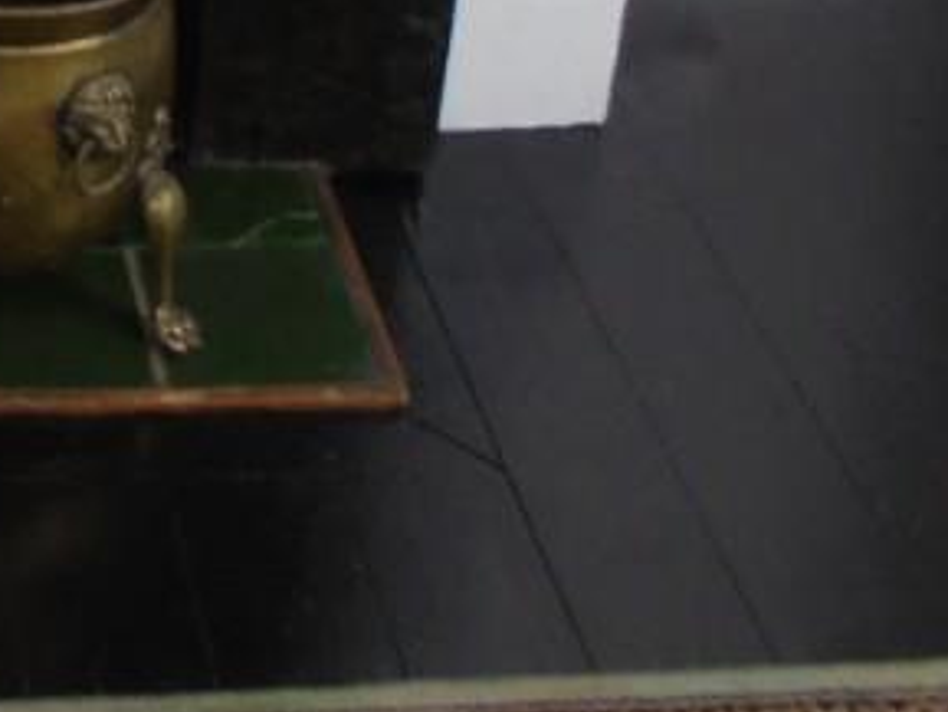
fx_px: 2521
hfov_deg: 19.0
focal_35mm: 92
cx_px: -417
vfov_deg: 14.5
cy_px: -486
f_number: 3.5
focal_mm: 4.6
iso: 200
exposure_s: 1/30
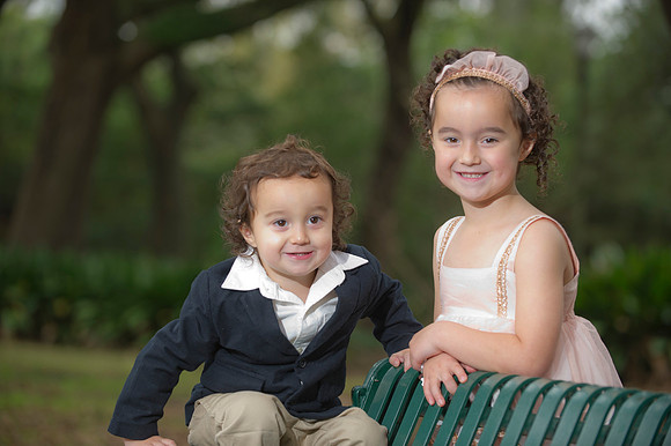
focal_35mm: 110
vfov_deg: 12.4
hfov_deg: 18.6
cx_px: 336
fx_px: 2049
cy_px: 223
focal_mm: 110
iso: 400
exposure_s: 1/200
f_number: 3.2
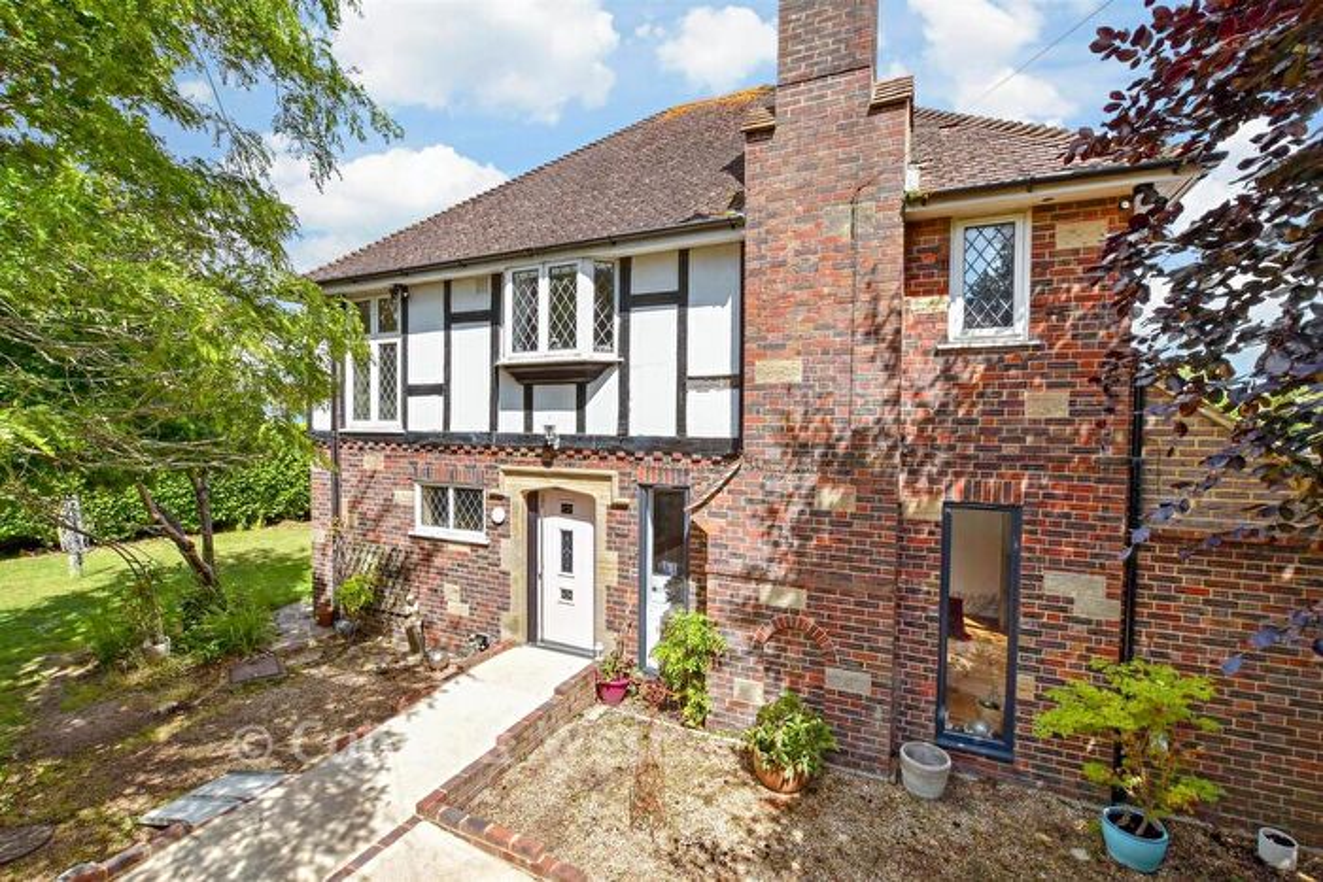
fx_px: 551
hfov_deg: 100.4
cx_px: 662
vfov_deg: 77.4
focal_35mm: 15
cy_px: 441
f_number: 8
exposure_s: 1/250
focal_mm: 10
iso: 200
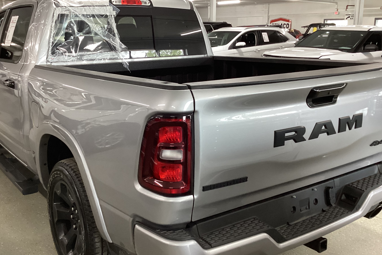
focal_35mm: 39
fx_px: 414
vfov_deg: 34.2
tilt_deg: -15.5
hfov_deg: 49.5
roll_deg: -0.1
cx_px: 172
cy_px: 125
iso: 250
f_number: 2.4
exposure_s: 1/60
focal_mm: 3.3
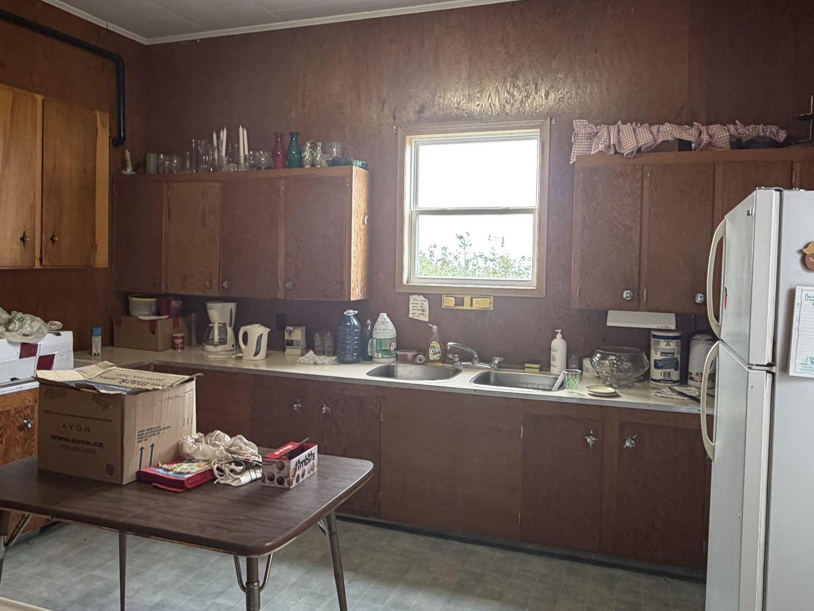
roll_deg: -1.2
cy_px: 278
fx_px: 658
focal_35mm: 28
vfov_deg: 49.7
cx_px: 403
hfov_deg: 63.4
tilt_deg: -0.7
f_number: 2.2
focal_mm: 2.22
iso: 200
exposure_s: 1/60
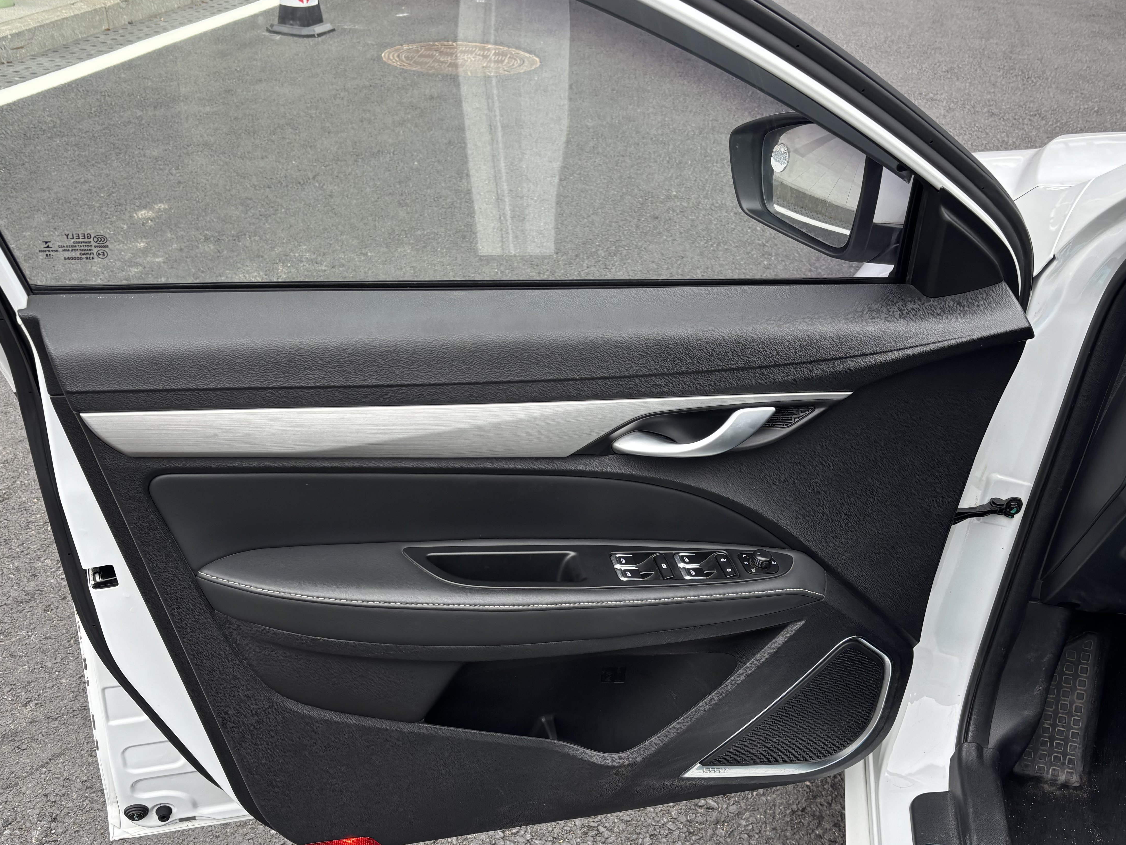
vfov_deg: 41.6
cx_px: 532
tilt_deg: -33.2
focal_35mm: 34
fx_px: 1106
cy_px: 513
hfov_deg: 53.9
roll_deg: -3.4
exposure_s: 1/236
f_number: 1.6
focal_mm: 5.96
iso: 40
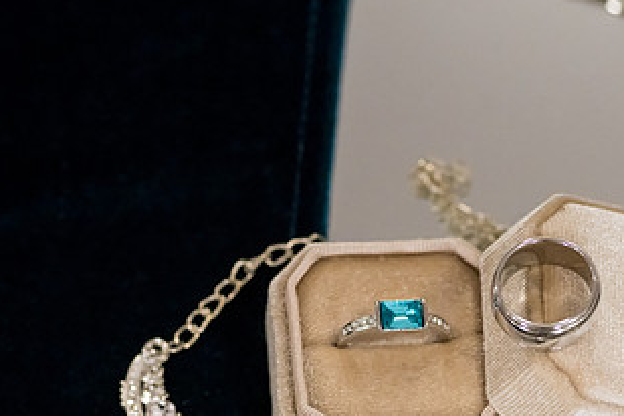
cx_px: 471
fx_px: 3414
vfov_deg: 7.0
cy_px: 354
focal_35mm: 197
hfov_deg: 10.4
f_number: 5.6
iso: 8000
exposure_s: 1/320
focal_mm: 105
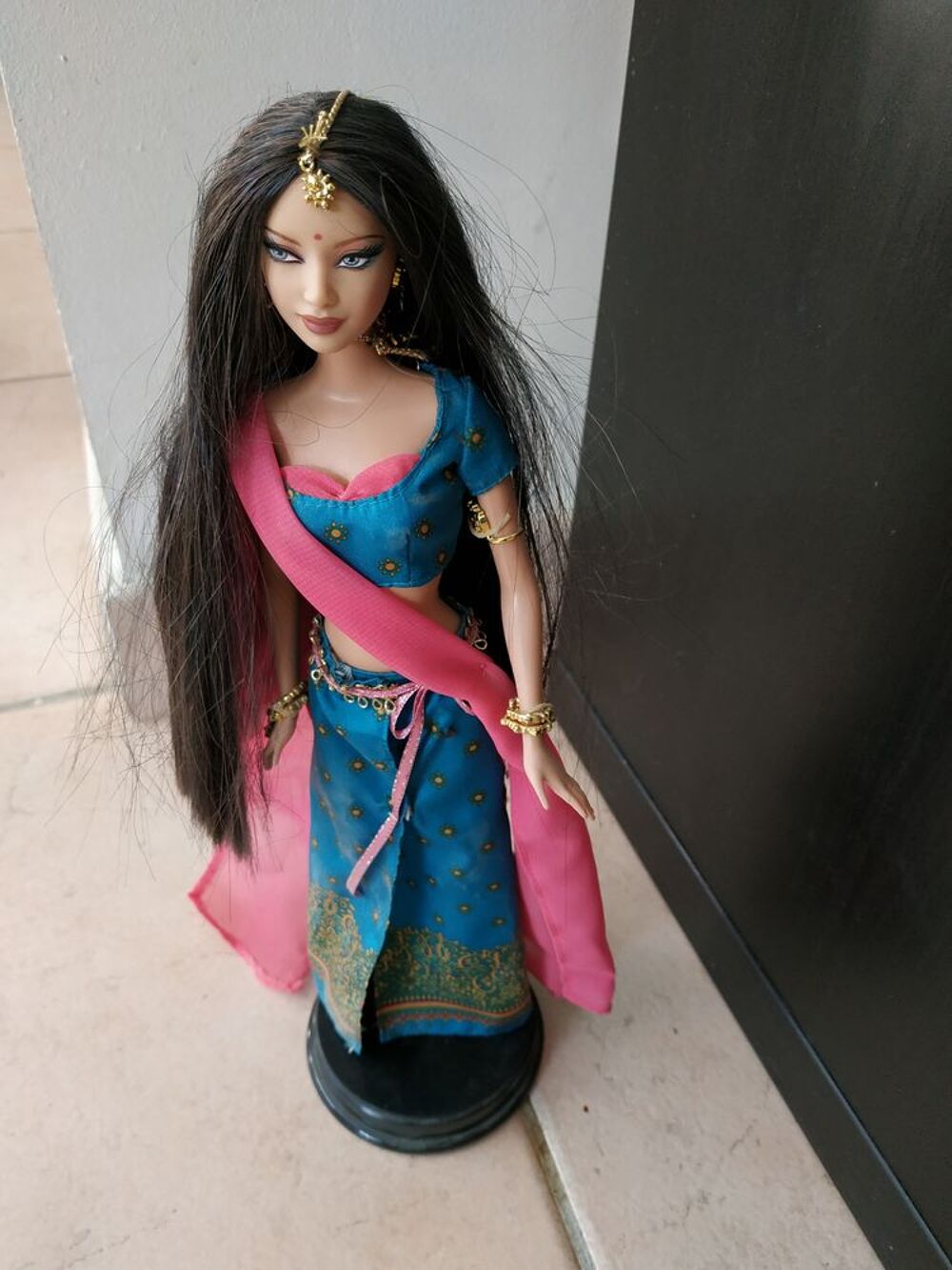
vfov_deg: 71.6
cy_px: 635
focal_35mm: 24
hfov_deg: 56.8
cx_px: 476
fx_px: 880
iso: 200
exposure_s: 1/25
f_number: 1.9
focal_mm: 3.94
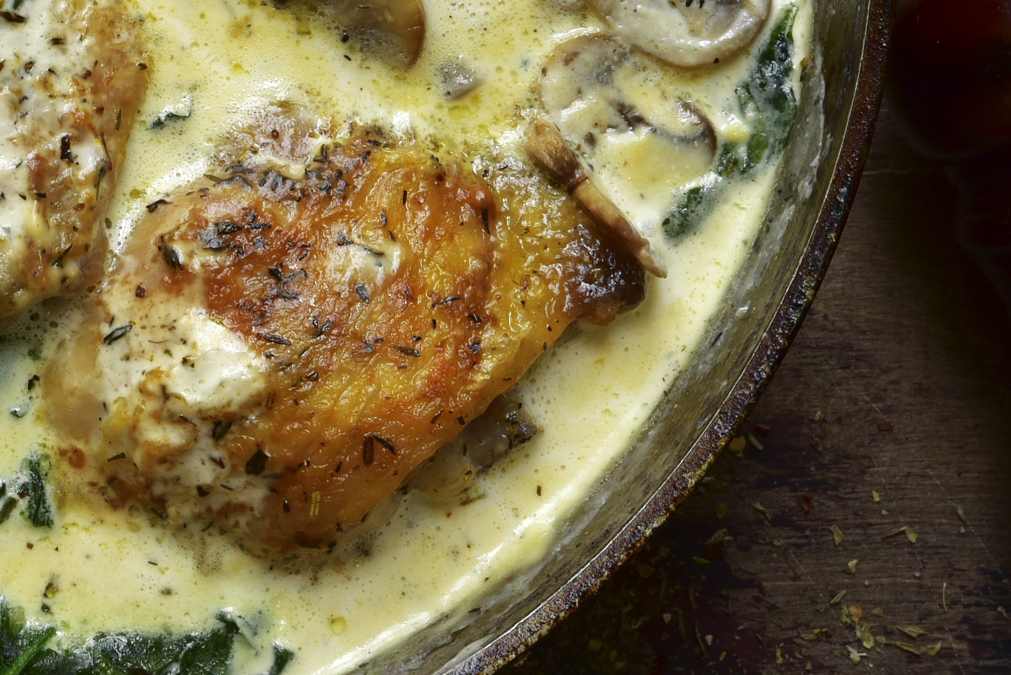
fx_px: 4887
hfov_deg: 11.6
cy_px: -73
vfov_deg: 7.8
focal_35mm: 174
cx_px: -179
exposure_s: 1/5
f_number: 16
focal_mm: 60
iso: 400
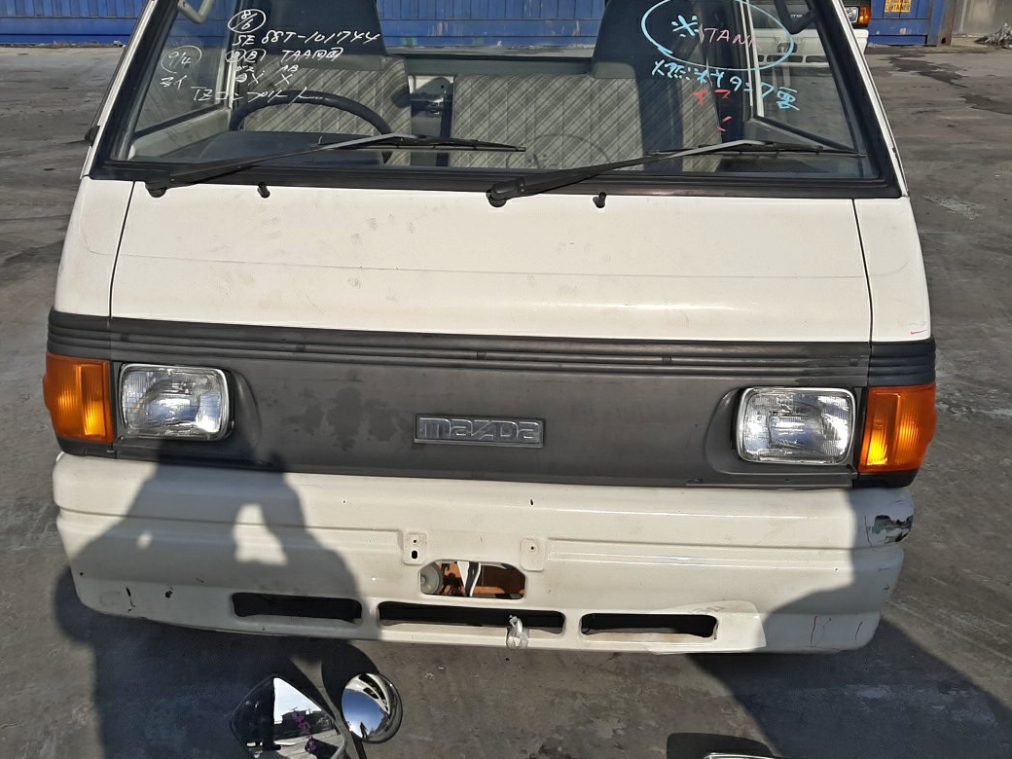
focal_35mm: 36
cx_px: 411
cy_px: 333
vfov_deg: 39.6
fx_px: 1052
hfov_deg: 51.1
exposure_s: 1/6536
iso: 40
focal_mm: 3.93
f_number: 1.7
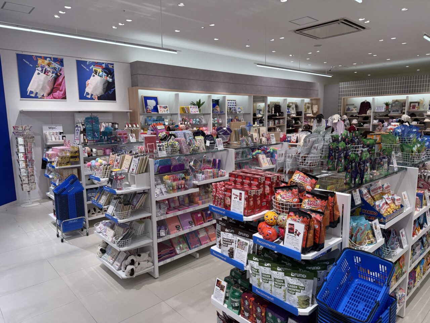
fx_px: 298
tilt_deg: -8.1
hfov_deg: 71.6
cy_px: 162
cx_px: 215
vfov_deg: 56.8
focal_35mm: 24
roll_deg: +0.5
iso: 80
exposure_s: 1/356
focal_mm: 6.76
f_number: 1.78
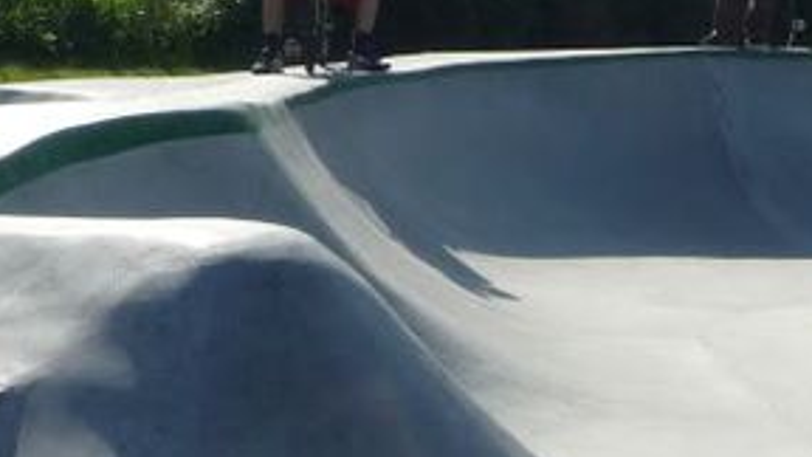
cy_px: 355
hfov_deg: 16.8
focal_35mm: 125
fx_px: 2691
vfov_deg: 9.7
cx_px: 815
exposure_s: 1/640
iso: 100
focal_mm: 5.8
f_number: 5
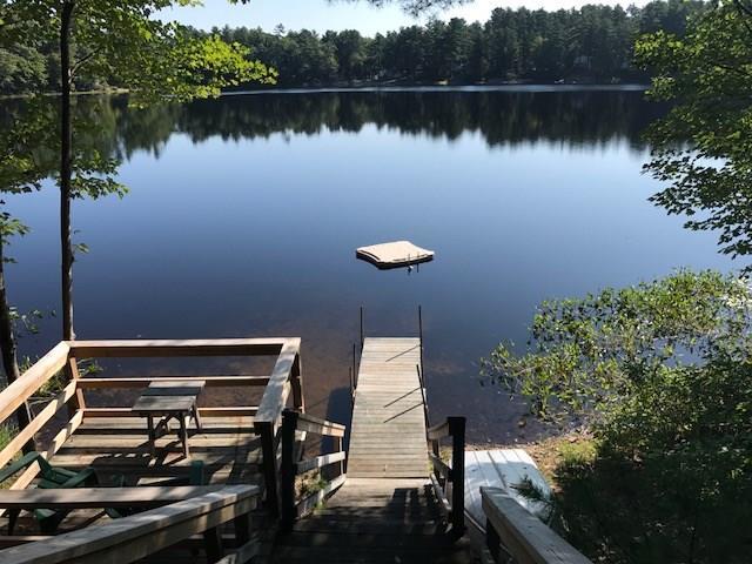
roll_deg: +0.8
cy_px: 282
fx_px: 608
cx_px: 376
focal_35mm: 28
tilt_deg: -18.6
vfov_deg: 49.7
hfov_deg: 63.4
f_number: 1.8
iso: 20
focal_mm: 3.99
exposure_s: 1/1880
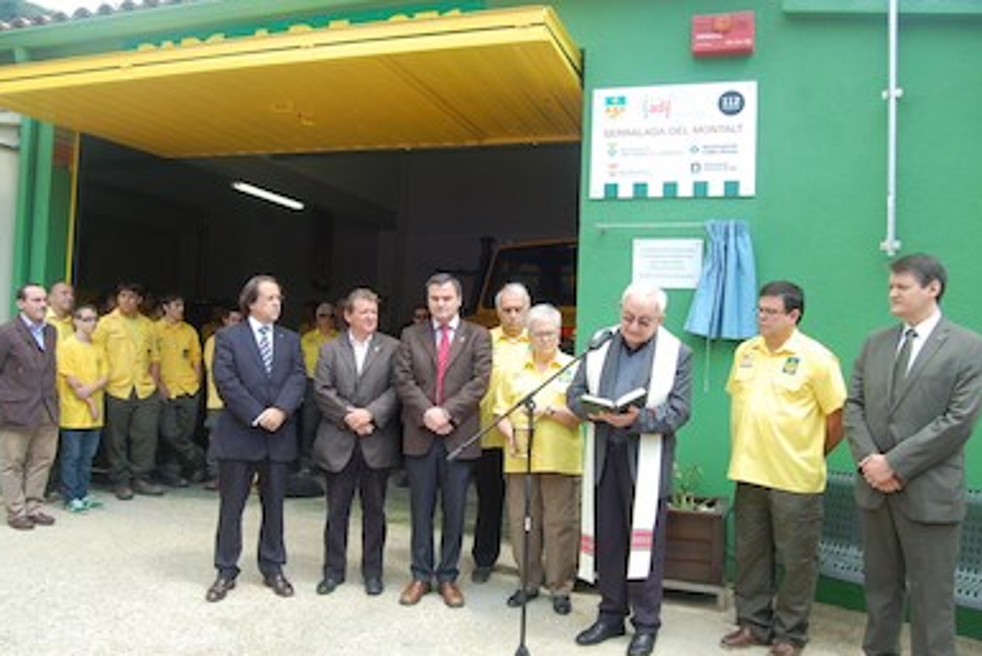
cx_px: 480
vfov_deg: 46.4
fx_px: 764
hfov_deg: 65.4
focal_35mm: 28
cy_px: 328
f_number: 6.3
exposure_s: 1/160
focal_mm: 18
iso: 200
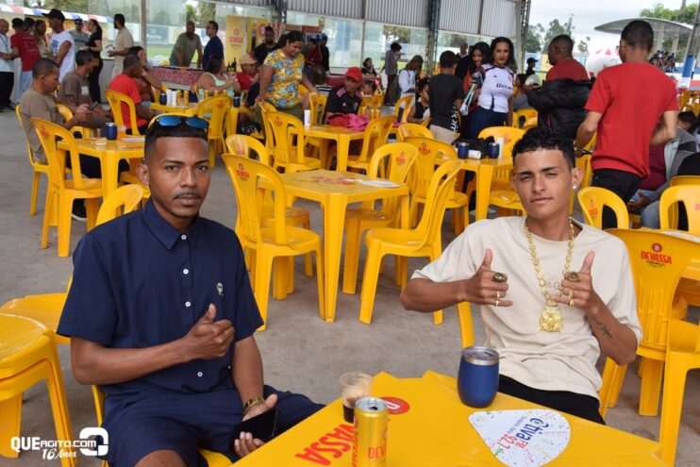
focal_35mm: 38
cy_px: 234
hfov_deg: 51.3
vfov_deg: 35.5
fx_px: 729
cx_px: 350
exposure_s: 1/250
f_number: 8
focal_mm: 25
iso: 400
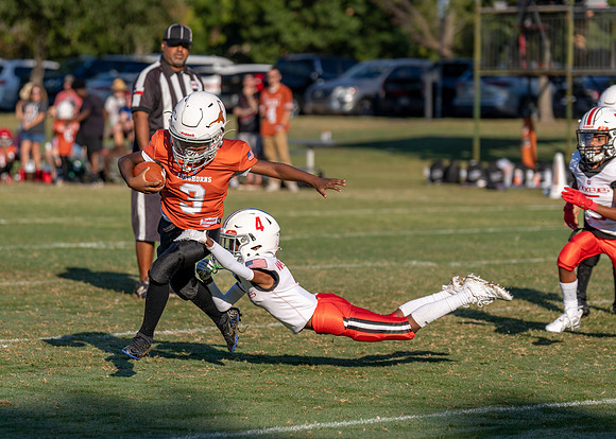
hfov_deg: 10.9
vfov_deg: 7.8
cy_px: 240
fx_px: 3224
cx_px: 229
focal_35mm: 184
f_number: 2.8
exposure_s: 1/2000
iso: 100
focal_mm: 118
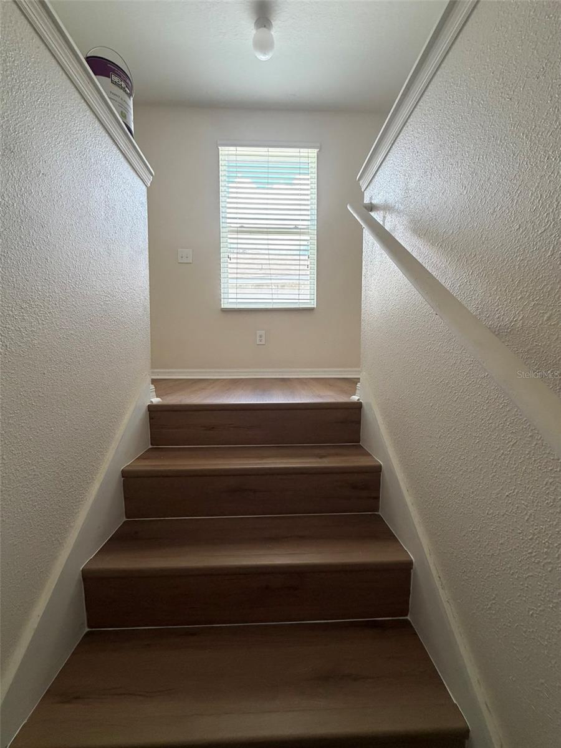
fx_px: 303
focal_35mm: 14
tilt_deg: -4.4
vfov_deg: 102.1
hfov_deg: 85.7
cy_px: 374
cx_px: 280
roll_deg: -0.4
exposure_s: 1/89
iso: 320
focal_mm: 2.22
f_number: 2.2
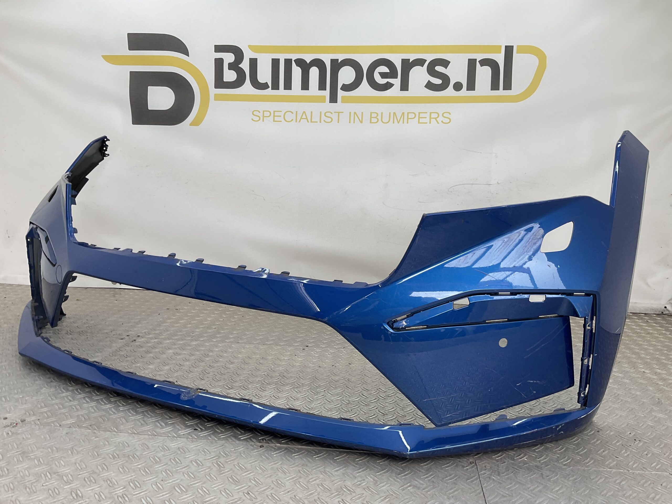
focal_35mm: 29
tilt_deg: -10.4
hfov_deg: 61.7
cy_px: 252
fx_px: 563
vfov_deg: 48.2
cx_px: 336
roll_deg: -3.2
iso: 16
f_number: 1.8
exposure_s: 1/144
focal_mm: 3
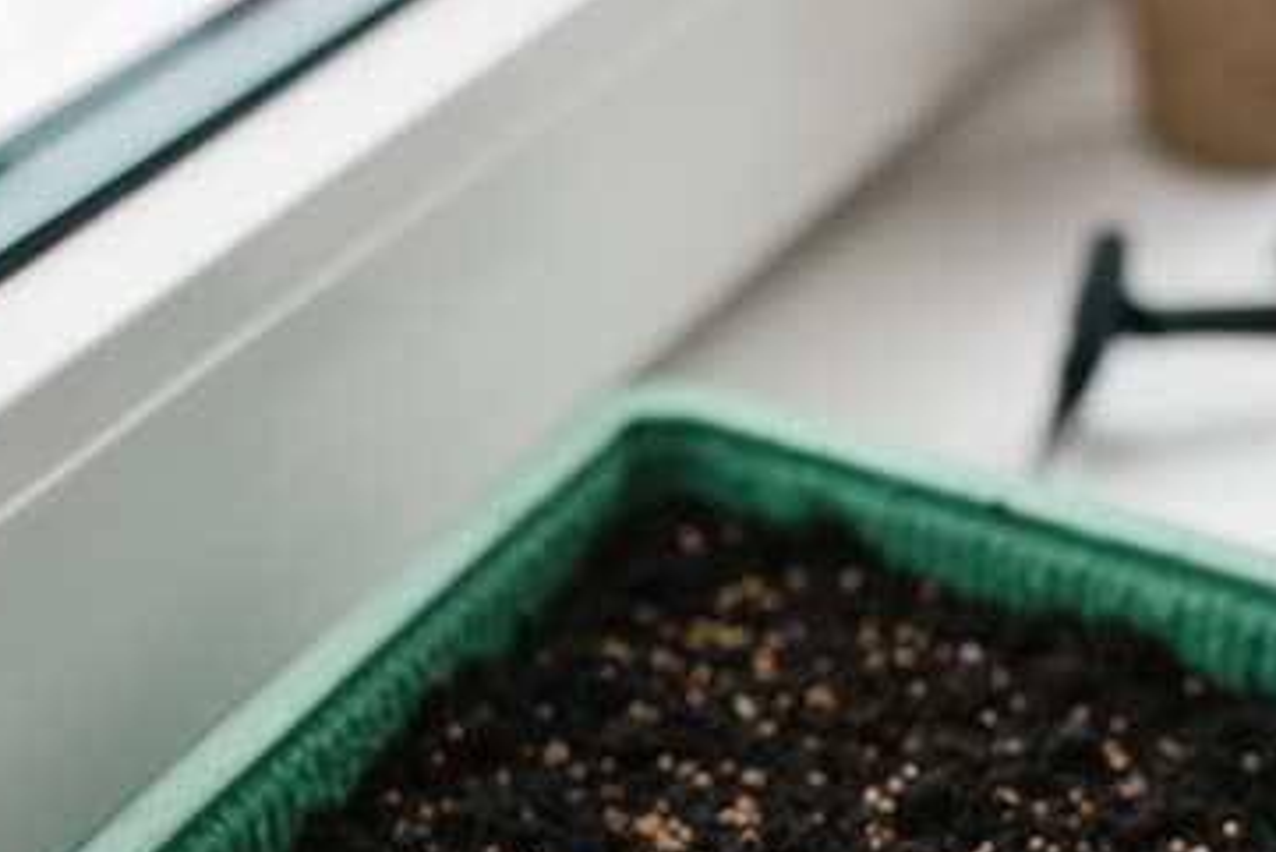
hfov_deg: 24.4
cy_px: 643
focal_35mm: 83
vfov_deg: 16.4
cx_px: 785
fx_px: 2943
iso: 160
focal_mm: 50
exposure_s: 1/200
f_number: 3.5
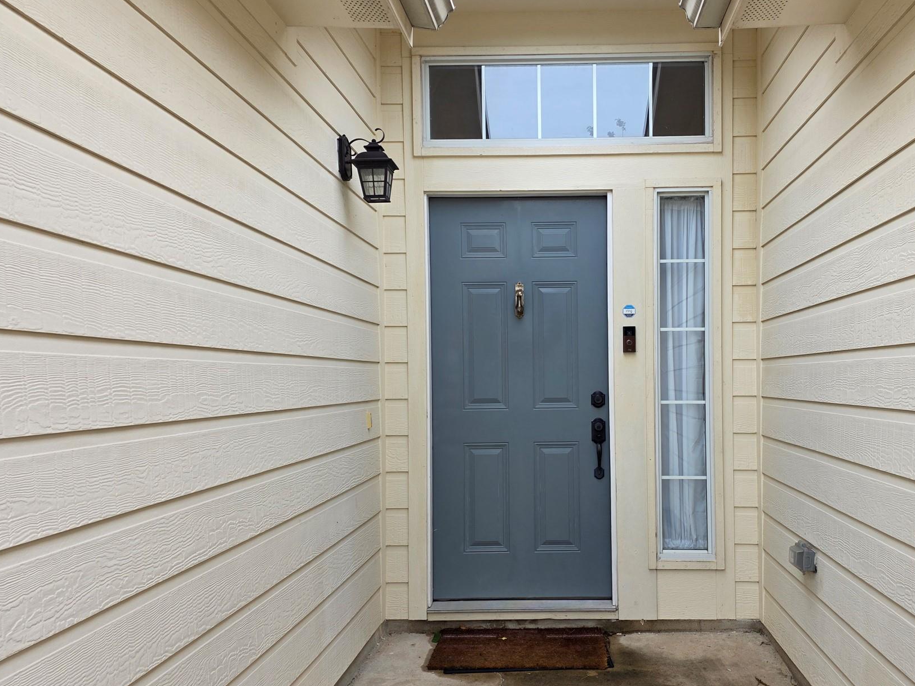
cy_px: 376
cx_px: 562
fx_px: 767
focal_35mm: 29
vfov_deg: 48.2
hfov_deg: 61.0
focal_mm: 6.25
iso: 40
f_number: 1.7
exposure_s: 1/359
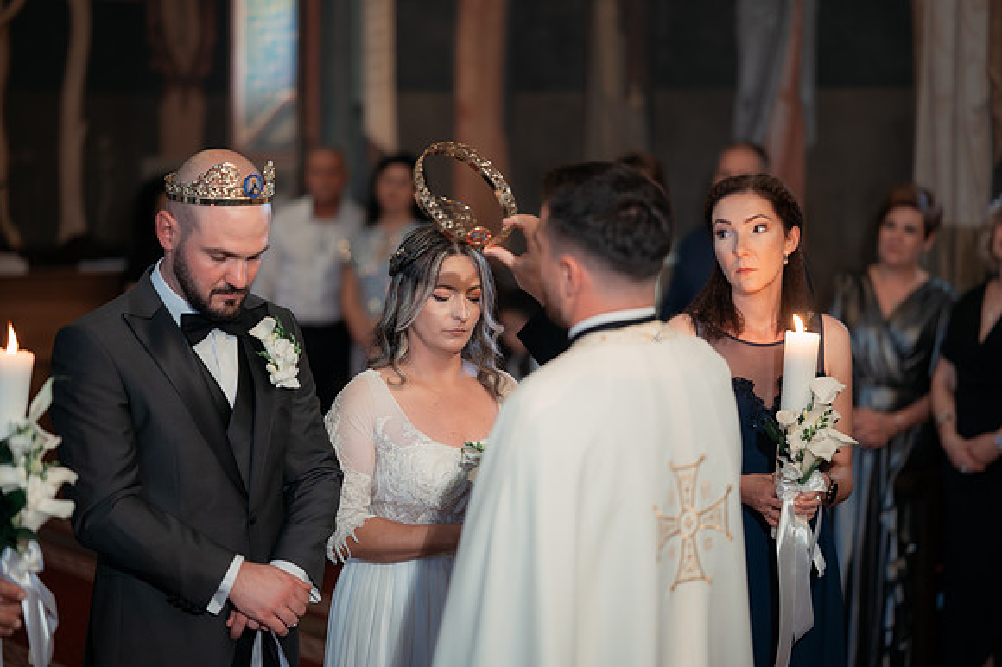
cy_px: 334
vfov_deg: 16.1
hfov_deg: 23.9
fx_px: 2364
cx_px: 501
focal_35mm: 85
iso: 1600
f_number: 1.8
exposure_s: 1/200
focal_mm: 85
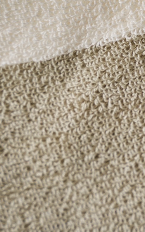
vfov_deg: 10.4
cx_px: 183
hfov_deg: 6.5
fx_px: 1271
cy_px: 39
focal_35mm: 201
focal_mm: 70
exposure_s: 1/125
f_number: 5.6
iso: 320
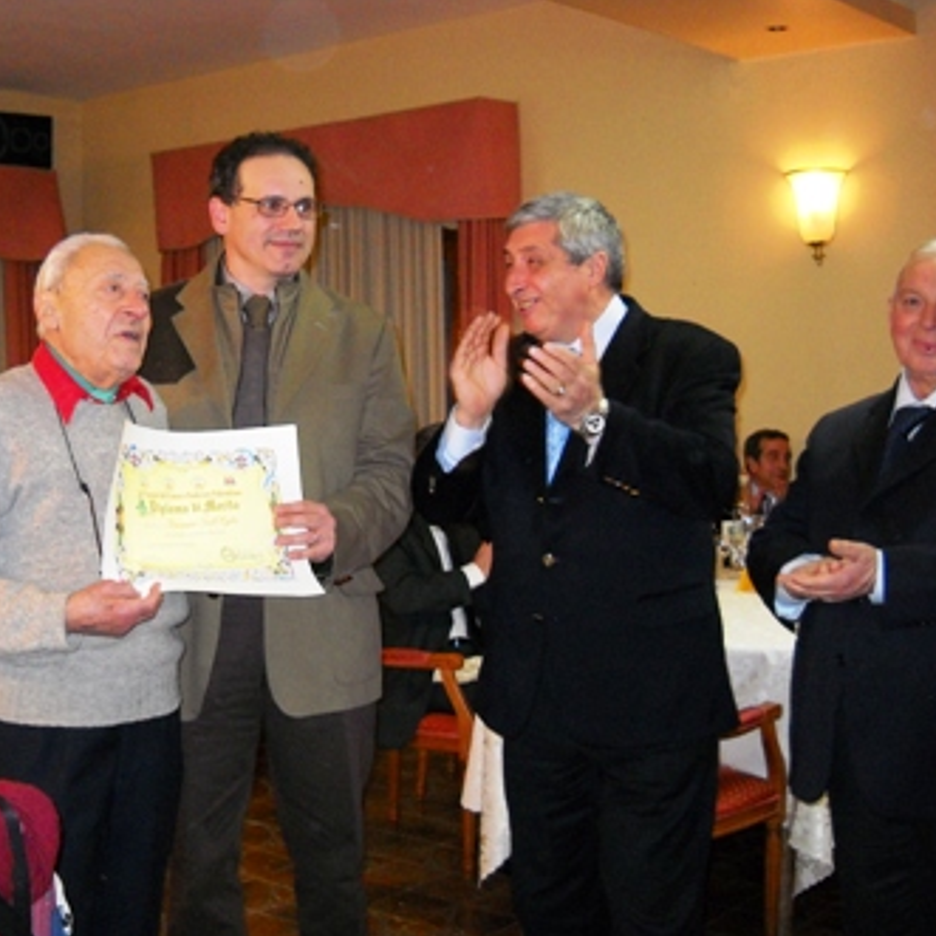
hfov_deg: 34.4
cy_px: 467
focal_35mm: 49
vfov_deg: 34.7
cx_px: 311
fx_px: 1499
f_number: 3.1
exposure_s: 1/30
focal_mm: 6.72
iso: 400
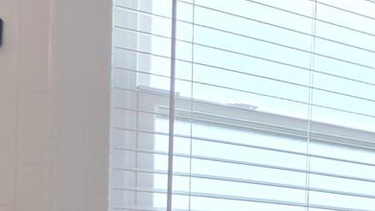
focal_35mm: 58
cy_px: 313
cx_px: 679
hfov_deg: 21.9
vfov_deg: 18.5
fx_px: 577
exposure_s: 1/120
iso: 20
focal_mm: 2.2
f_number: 1.9
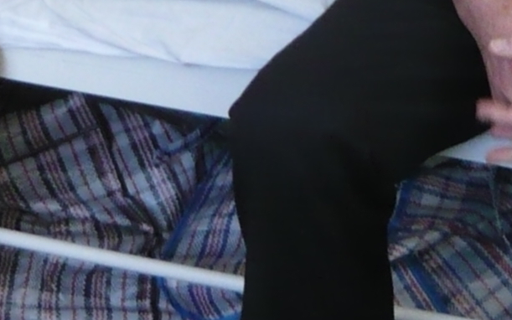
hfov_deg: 11.1
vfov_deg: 6.7
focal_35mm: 187
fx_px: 2610
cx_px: 59
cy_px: -374
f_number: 2.8
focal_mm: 5.5
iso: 250
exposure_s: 1/30
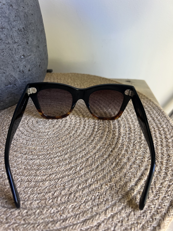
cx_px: 86
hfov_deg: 53.1
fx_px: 173
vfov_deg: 67.3
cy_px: 116
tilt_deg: -35.6
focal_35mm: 26
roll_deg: -0.2
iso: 125
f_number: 1.5
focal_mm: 5.7
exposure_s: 1/78
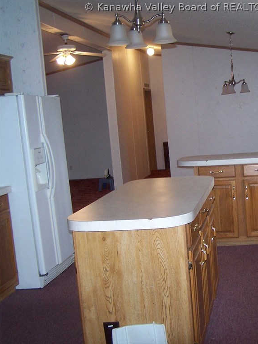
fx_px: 507
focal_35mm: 51
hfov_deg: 27.6
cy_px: 172
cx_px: 229
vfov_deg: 37.5
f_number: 2.8
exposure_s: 1/60
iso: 140
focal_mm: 6.3
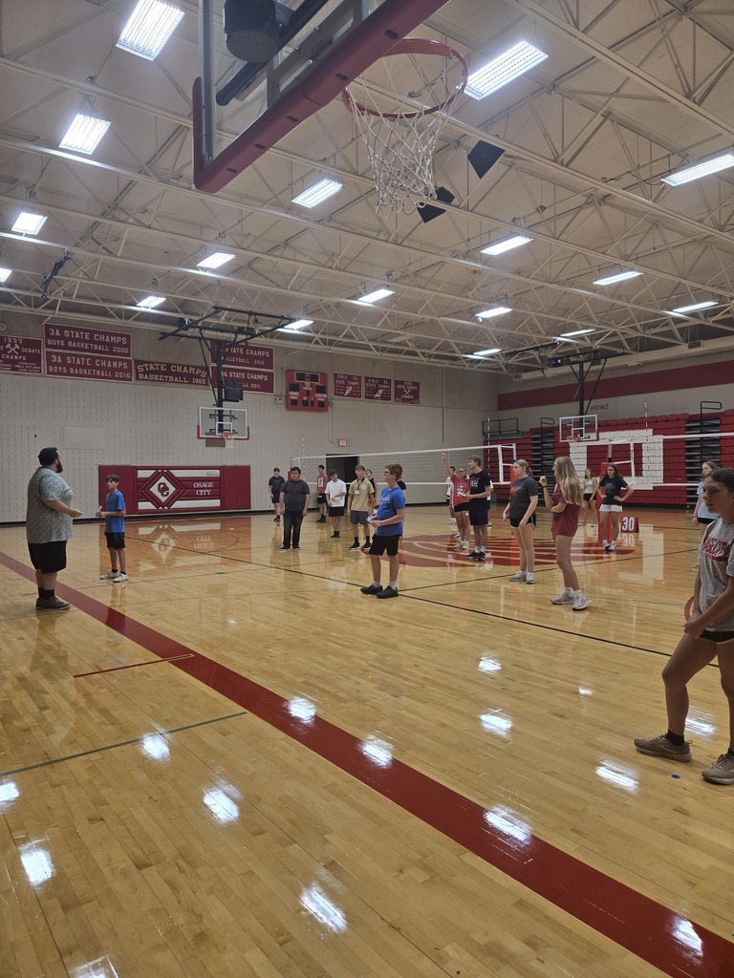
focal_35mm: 23
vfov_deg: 73.9
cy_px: 489
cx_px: 367
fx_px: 650
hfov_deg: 58.9
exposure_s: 1/120
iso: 50
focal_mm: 5.4
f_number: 1.8
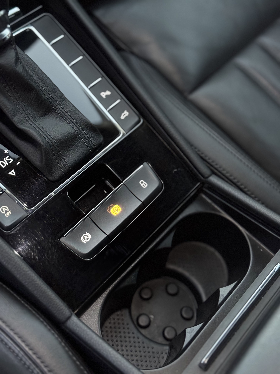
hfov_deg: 30.3
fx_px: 518
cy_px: 187
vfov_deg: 39.7
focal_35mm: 48
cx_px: 140
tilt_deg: -57.5
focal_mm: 6.76
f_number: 1.78
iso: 800
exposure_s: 1/30
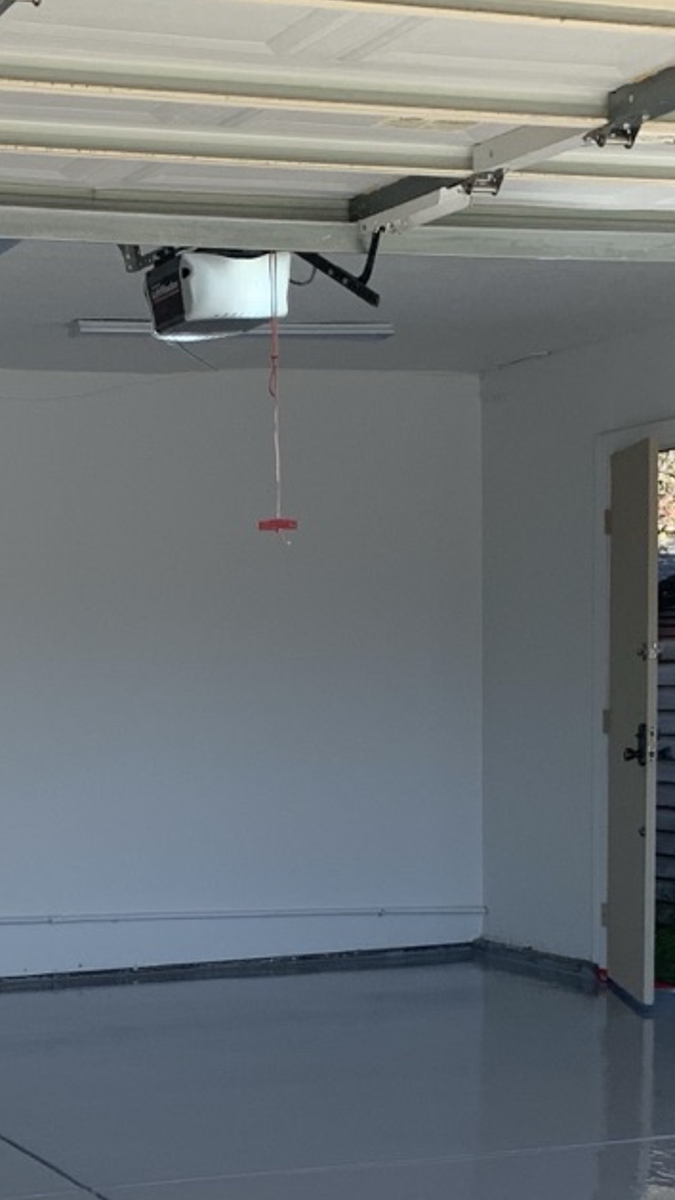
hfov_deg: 16.6
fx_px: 2290
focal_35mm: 72
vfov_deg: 28.6
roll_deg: +1.9
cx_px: 141
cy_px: 983
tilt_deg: -11.0
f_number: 1.8
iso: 25
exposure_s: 1/701
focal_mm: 4.25
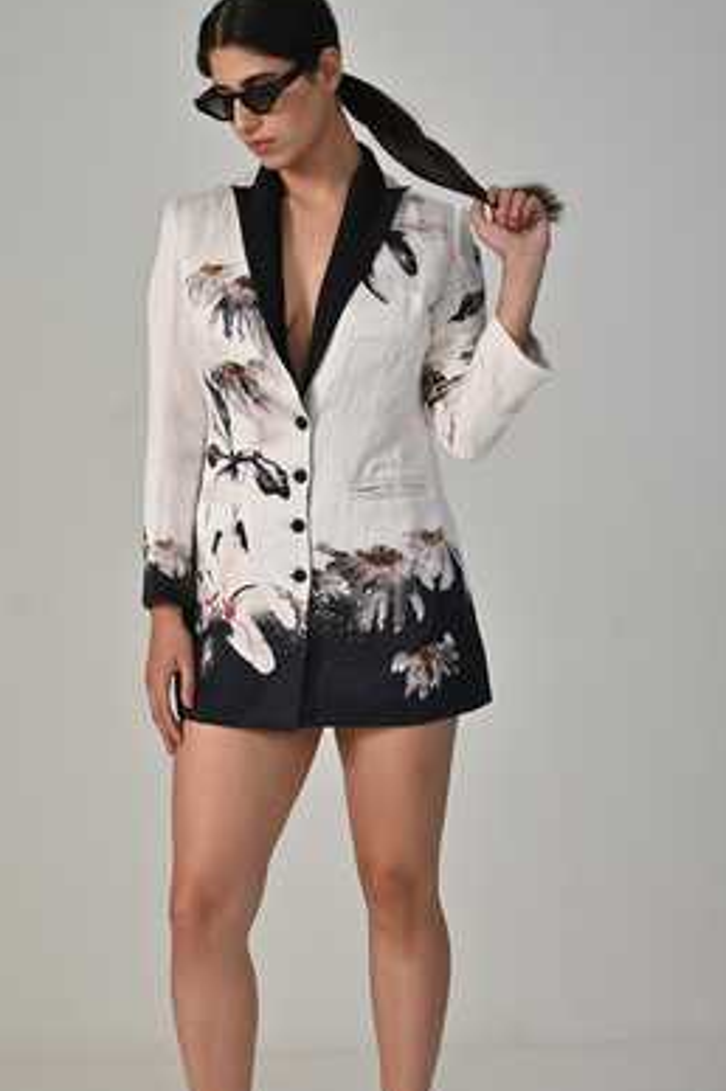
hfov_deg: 20.9
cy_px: 657
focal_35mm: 65
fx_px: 1970
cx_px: 310
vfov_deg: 30.9
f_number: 5
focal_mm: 48
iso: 125
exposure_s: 1/200
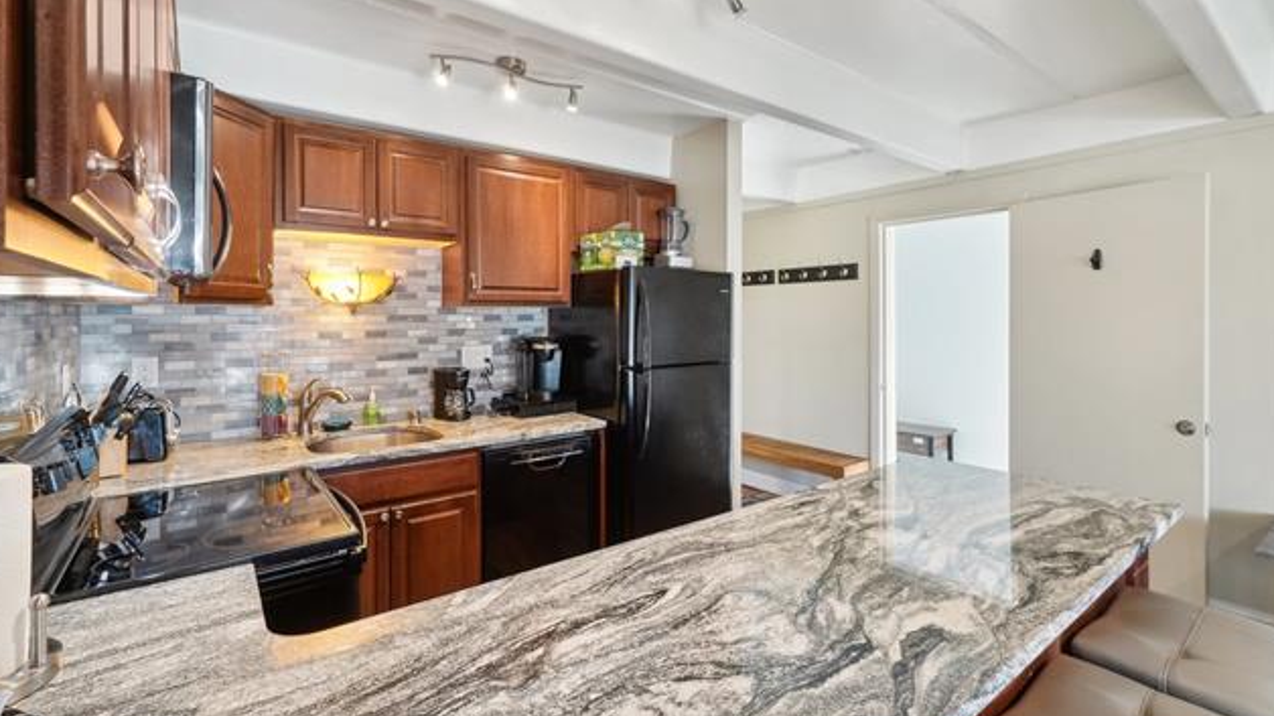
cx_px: 635
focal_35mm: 16
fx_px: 540
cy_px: 329
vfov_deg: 66.9
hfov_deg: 99.4
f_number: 8
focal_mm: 10
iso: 400
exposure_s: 1/10
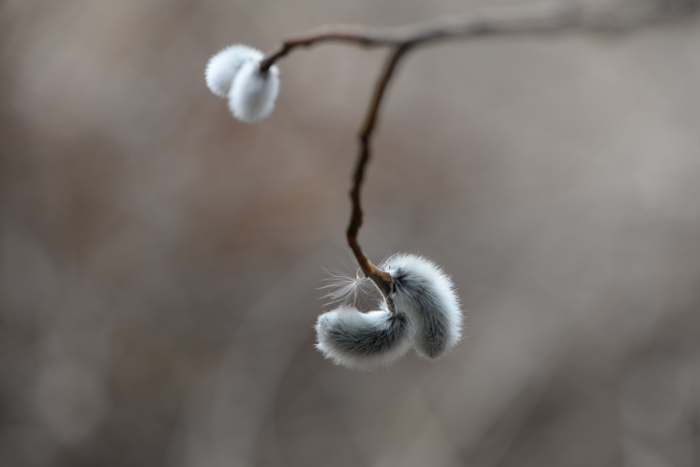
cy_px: 234
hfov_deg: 19.4
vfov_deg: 13.1
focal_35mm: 105
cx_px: 350
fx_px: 2042
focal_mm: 105
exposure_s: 1/250
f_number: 7.1
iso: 100
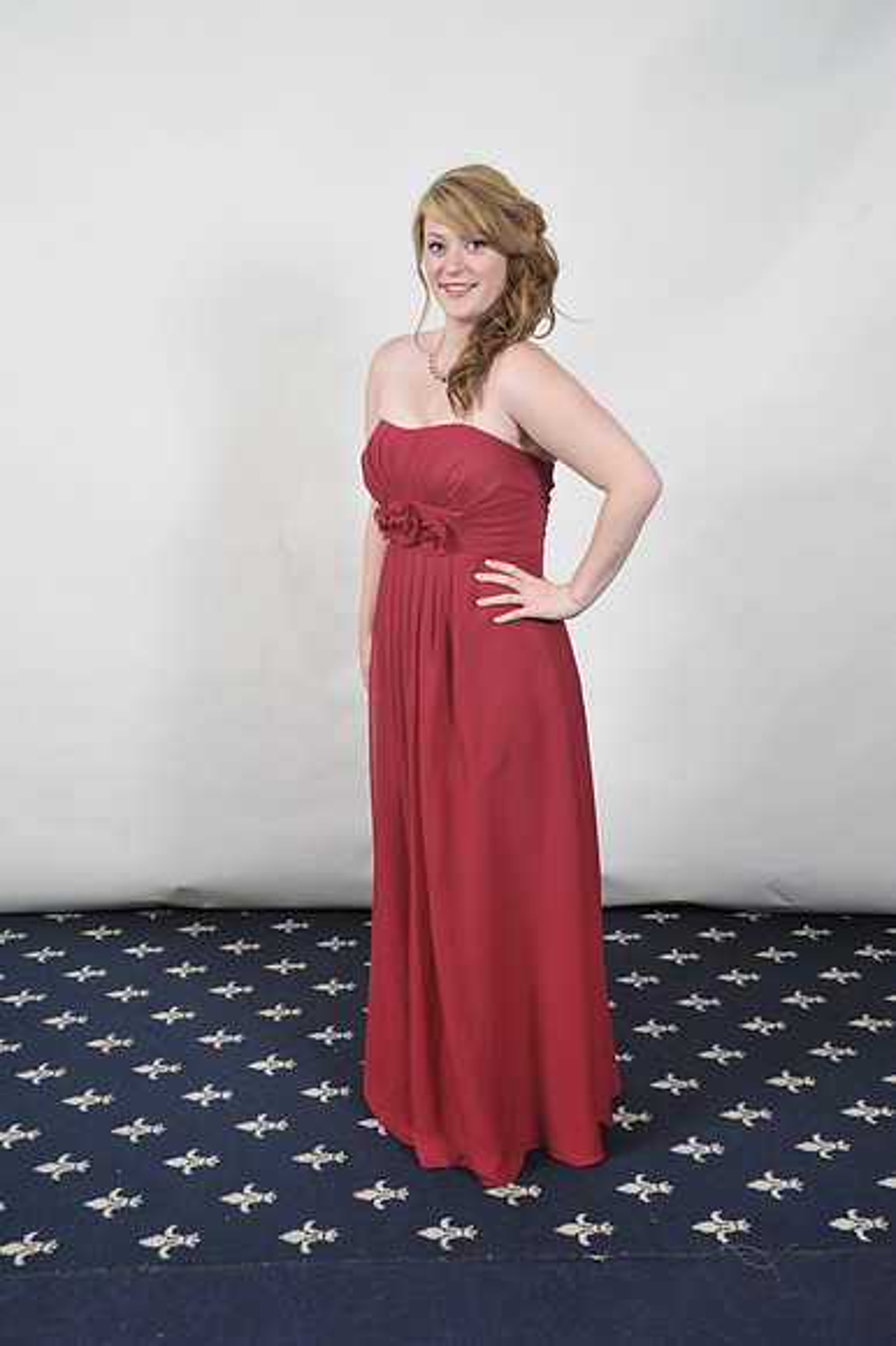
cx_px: 448
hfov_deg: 33.4
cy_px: 673
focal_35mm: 40
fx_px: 1495
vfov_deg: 48.5
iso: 1000
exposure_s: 1/160
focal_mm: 40
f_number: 7.1
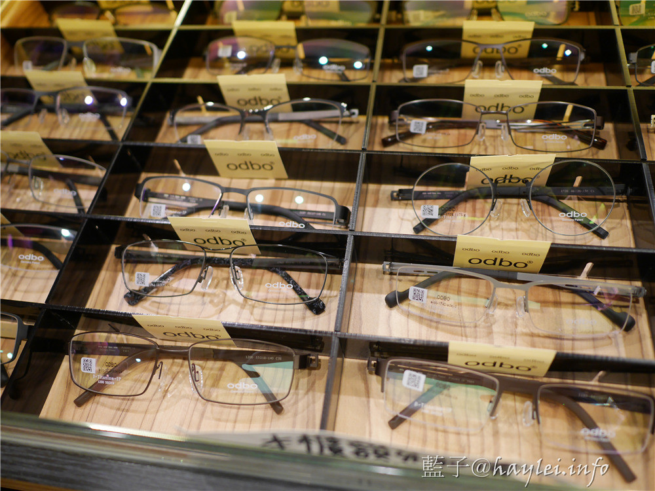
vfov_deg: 46.8
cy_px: 246
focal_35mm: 30
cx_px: 328
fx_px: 568
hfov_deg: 60.0
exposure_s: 1/60
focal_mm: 15
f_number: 1.7
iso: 800
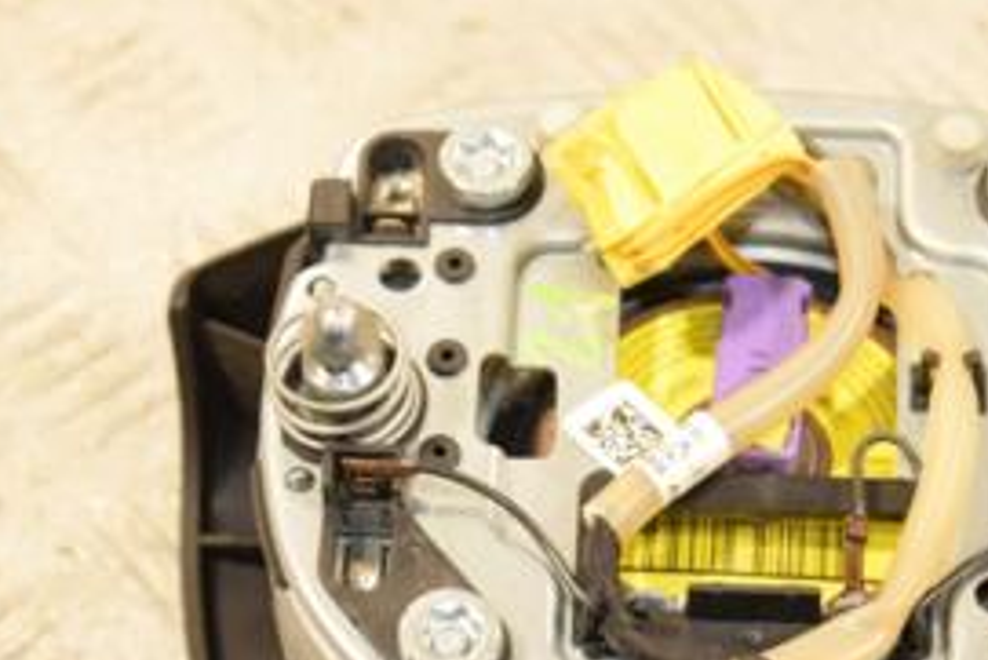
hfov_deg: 18.0
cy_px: 664
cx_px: 707
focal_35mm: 113
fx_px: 3103
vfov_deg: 12.0
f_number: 5
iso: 800
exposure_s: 1/200
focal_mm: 34
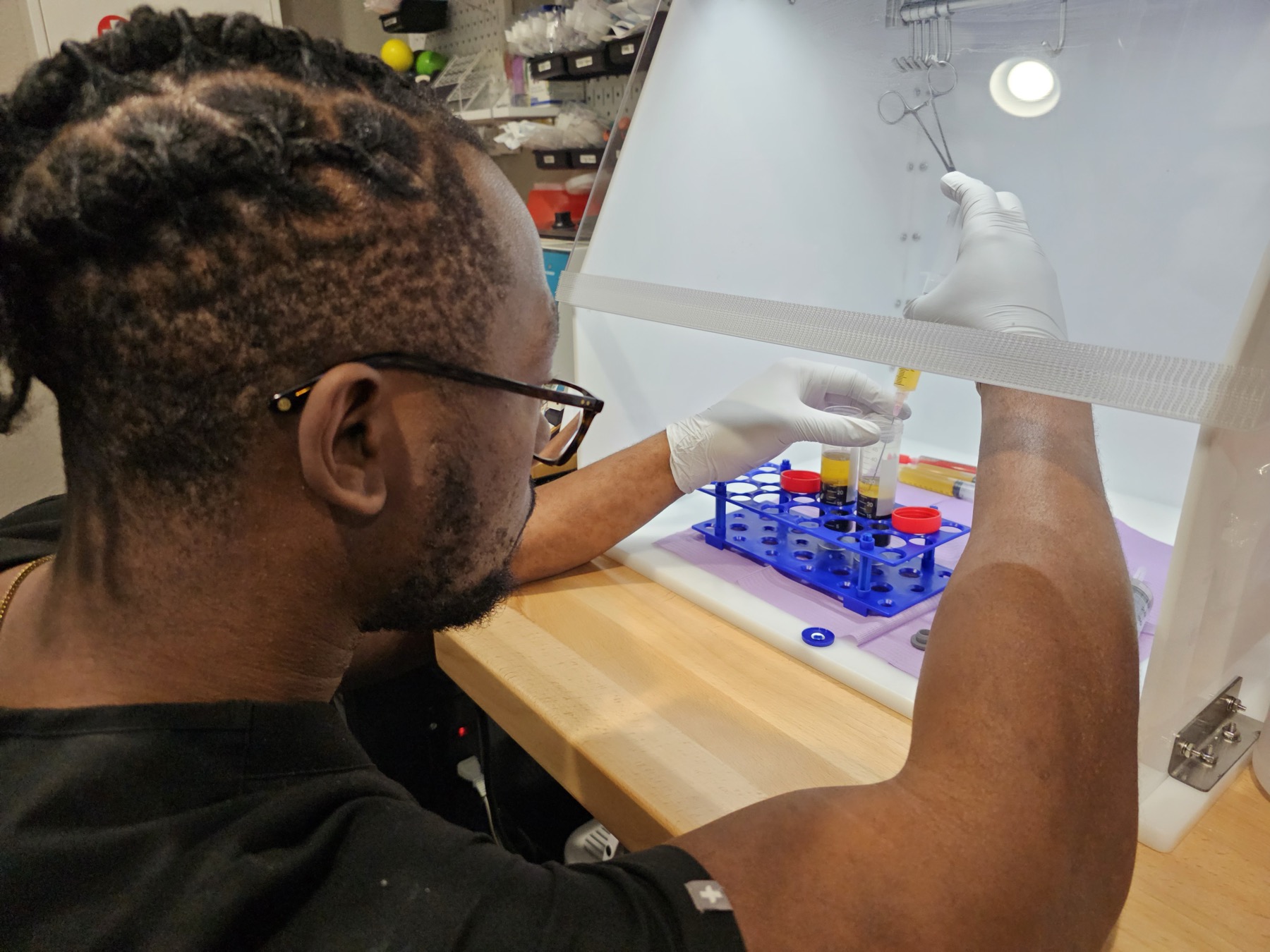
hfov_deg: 73.9
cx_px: 635
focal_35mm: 23
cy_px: 476
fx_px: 844
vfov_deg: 58.9
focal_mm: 6.3
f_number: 1.7
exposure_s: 1/120
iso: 400
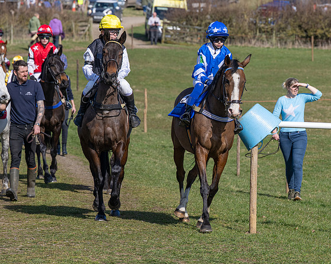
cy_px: 106
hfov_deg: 7.9
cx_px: 250
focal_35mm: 244
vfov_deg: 6.3
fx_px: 2389
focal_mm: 115
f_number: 5
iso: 200
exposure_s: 1/2000
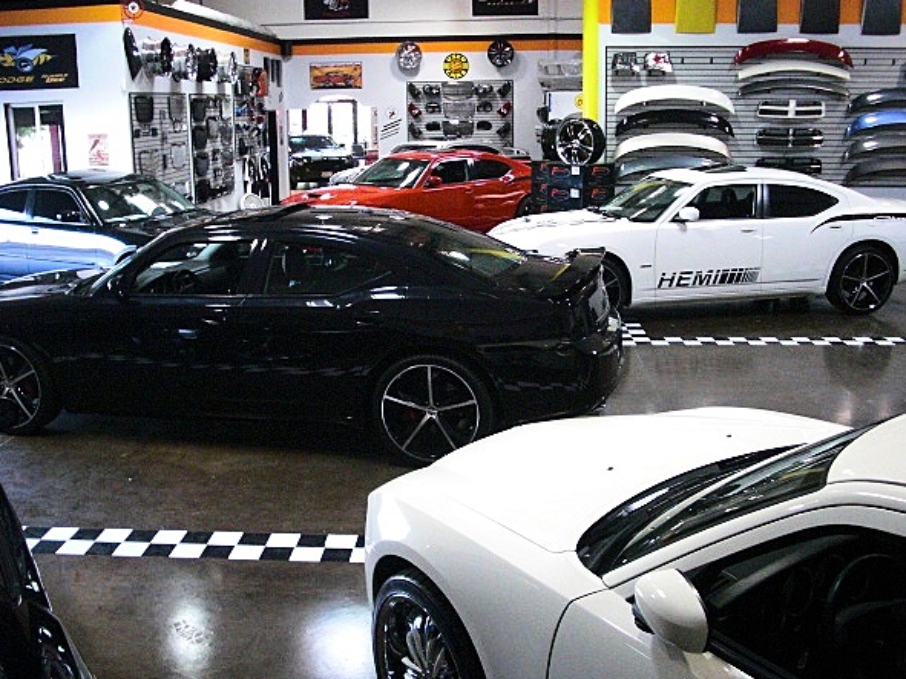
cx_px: 461
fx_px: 1021
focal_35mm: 39
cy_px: 343
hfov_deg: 47.9
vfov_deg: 36.8
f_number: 2.8
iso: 800
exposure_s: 1/100
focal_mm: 6.3
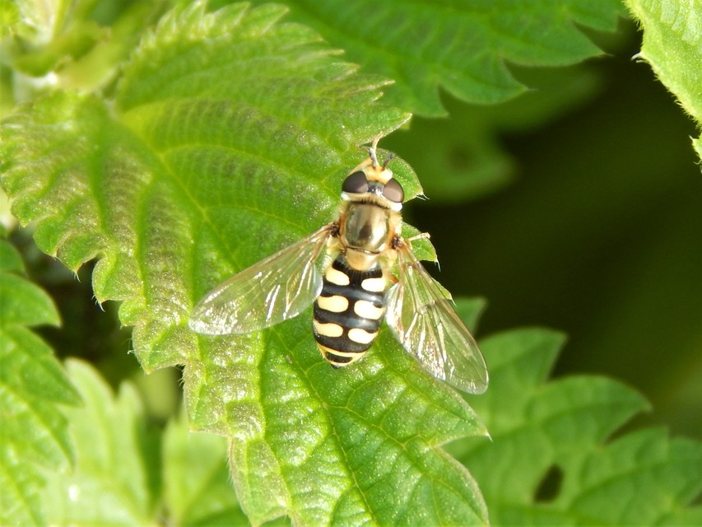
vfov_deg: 8.2
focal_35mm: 182
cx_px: 351
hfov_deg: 10.9
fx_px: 3691
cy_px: 264
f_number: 5.3
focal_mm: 32.8
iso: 125
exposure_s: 1/50
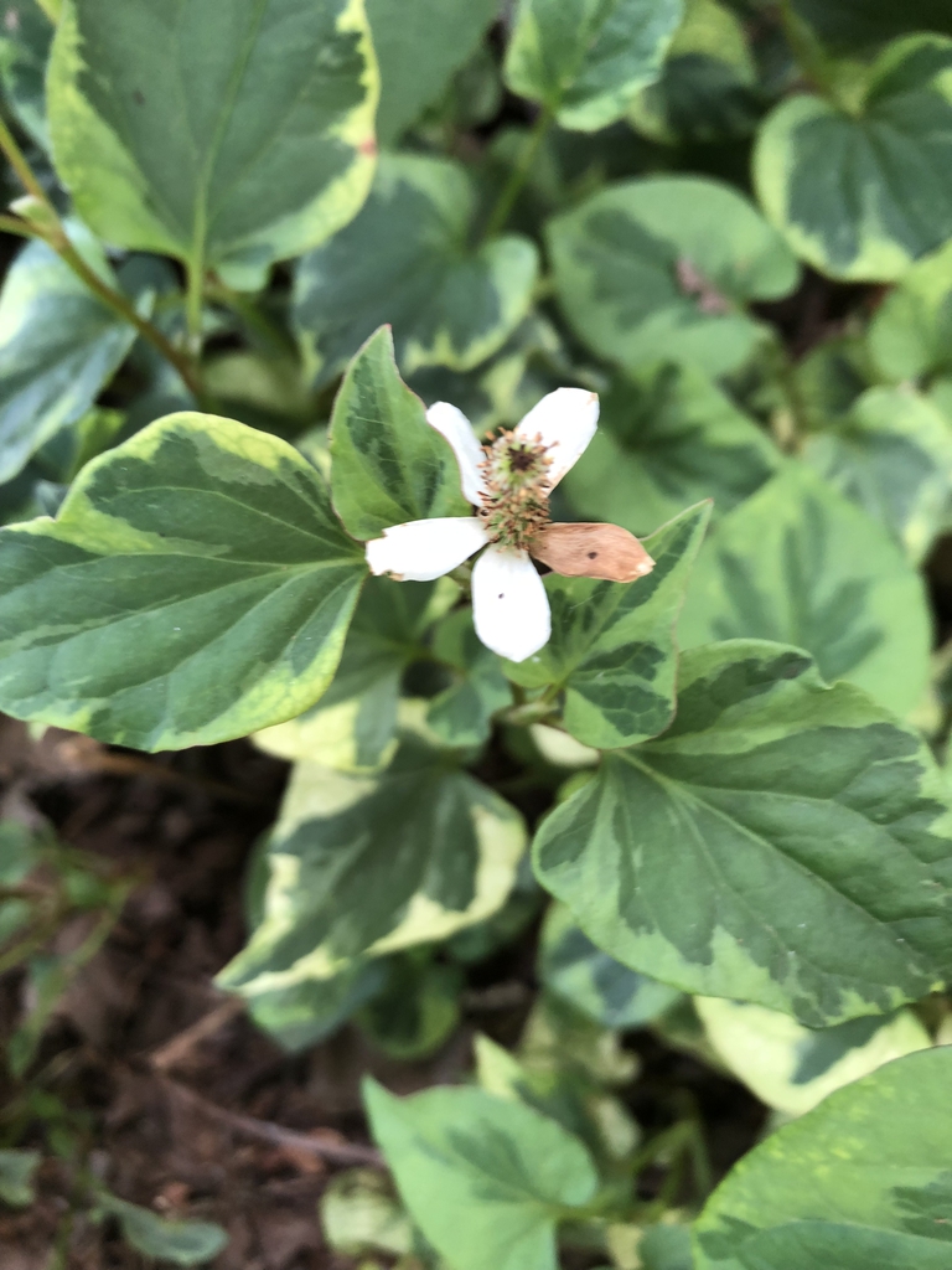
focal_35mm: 28
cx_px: 476
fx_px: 1027
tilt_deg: -72.0
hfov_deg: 49.7
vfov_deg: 63.4
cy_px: 635
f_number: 1.8
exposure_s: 1/24
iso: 40
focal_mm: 3.99
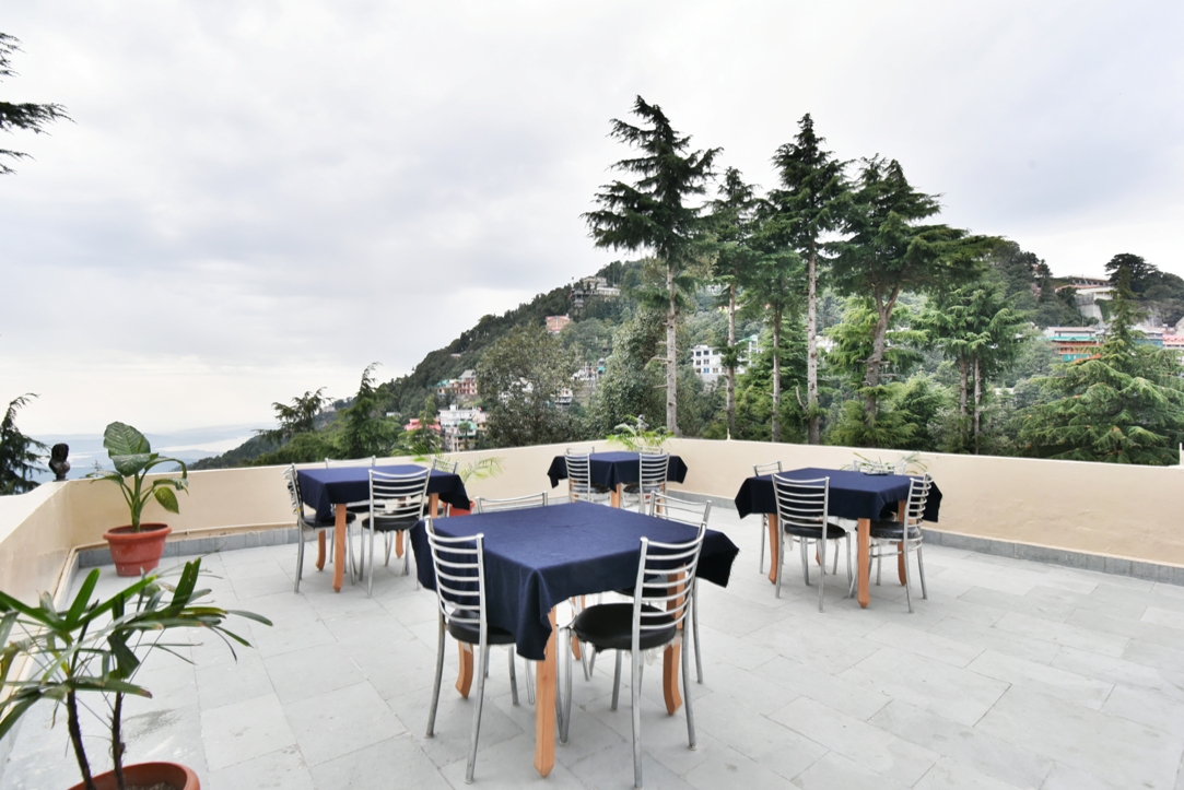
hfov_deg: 96.7
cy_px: 395
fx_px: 526
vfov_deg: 73.8
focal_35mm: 16
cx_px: 592
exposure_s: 1/800
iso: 2500
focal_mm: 16
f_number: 9
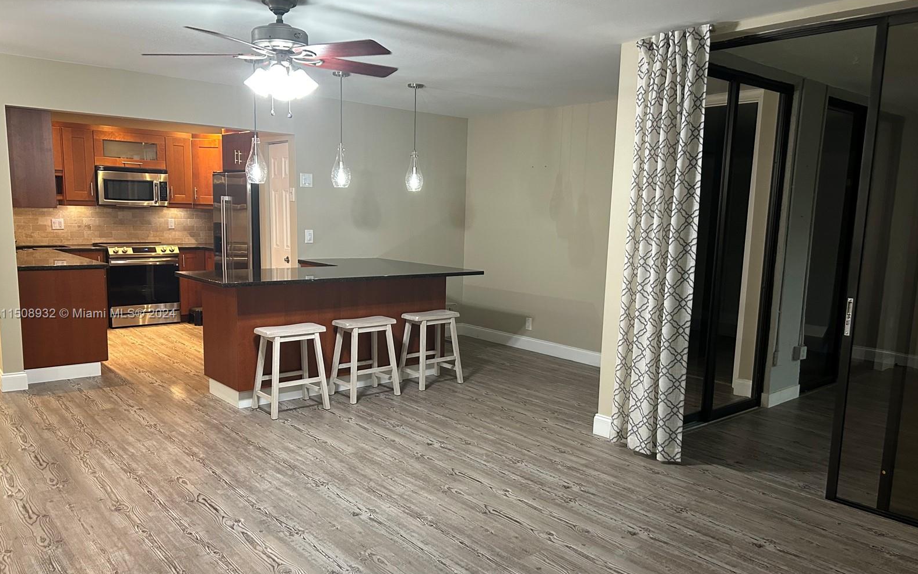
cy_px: 314
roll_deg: -1.0
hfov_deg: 66.5
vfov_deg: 44.5
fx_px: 700
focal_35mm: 28
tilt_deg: -8.7
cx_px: 456
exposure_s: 1/60
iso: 250
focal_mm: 5.7
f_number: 1.5
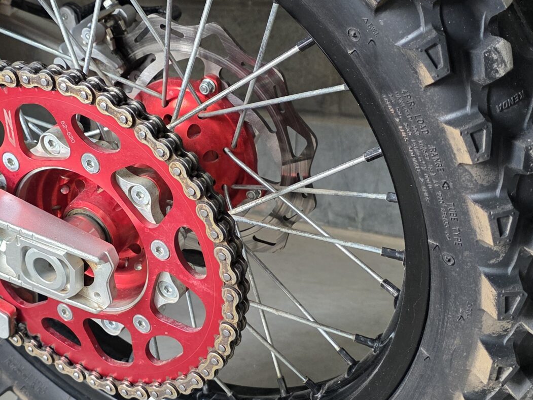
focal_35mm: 56
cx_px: 162
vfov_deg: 26.1
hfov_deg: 33.9
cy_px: 184
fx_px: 863
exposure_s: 1/100
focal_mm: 6.3
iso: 250
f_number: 1.7
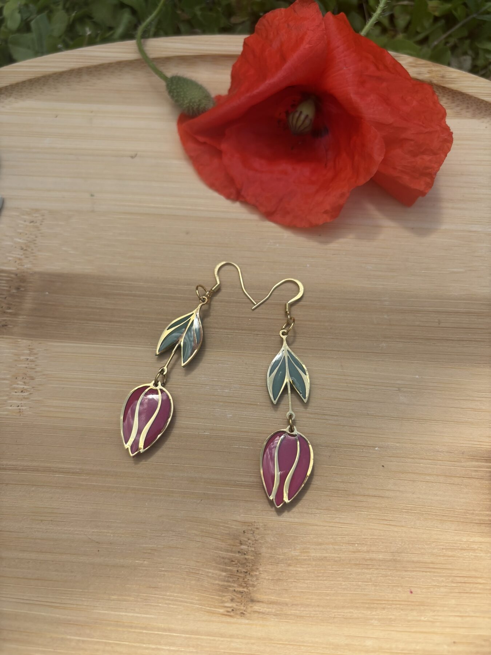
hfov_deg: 53.1
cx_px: 246
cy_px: 328
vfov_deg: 67.3
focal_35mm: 26
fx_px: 492
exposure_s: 1/1912
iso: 50
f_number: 1.6
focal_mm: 5.96
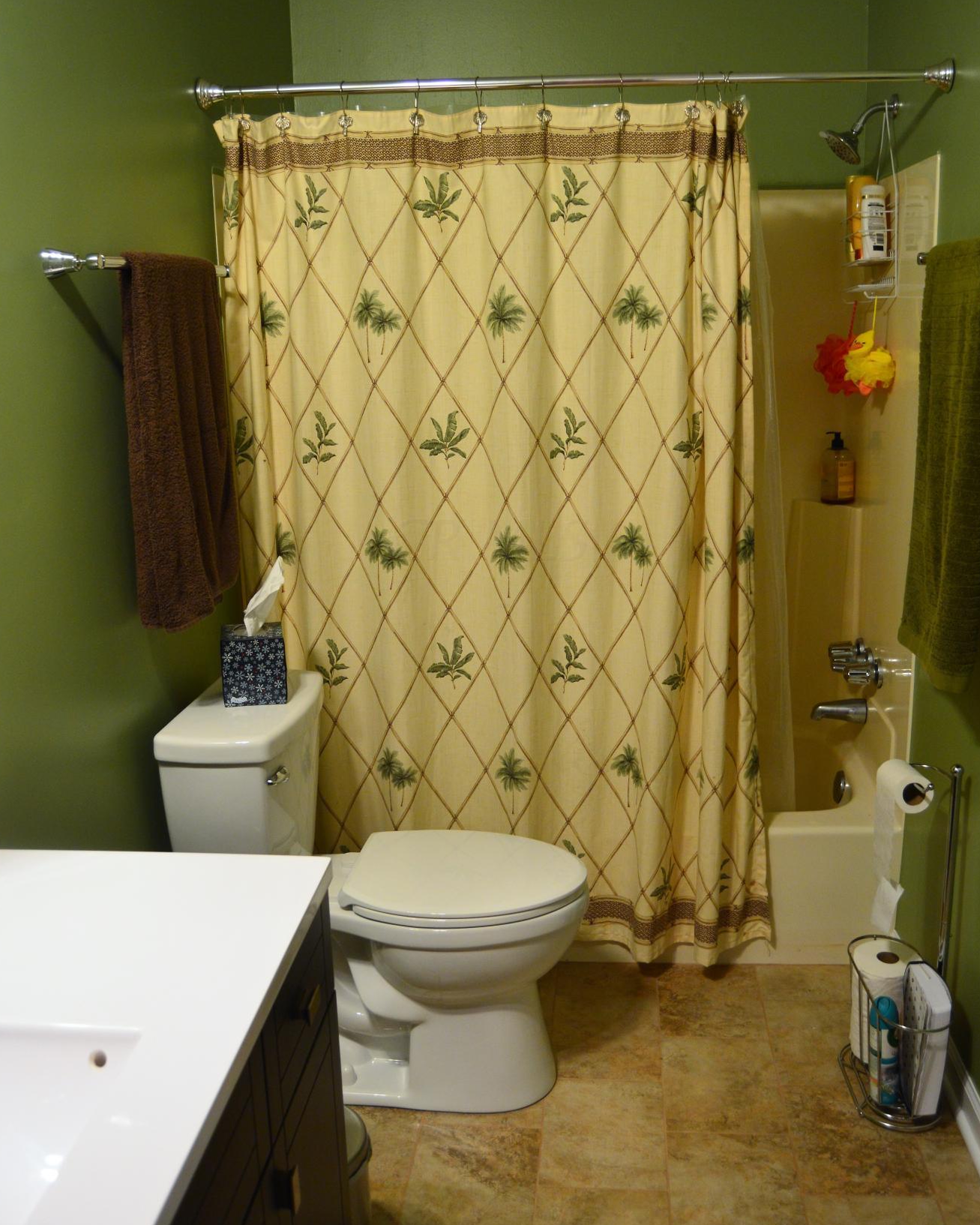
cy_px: 539
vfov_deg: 57.0
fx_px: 1124
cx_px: 488
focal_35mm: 31
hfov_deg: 47.1
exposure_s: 1/60
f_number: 4
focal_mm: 18
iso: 800
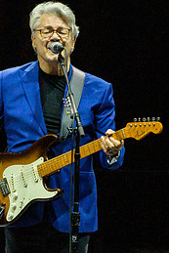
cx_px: 159
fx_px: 10126
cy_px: 57
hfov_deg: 1.0
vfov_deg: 1.4
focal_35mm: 1440
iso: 4000
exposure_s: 1/500
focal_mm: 360
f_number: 7.1
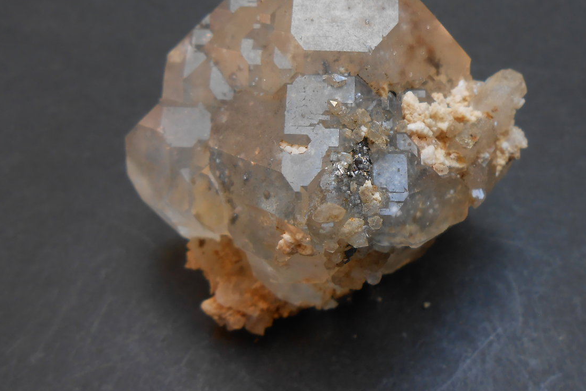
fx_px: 635
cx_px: 344
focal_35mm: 39
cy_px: 138
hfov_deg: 49.3
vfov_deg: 34.0
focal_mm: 4.6
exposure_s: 1/50
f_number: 3.5
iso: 80
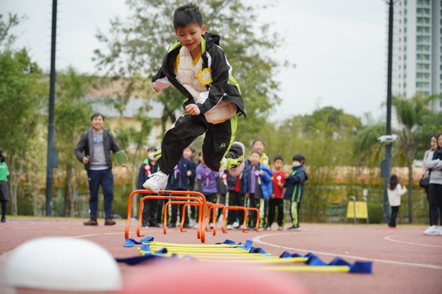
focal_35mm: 97
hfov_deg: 21.0
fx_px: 1191
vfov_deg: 14.1
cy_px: 147
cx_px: 221
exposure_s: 1/1250
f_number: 5.6
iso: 1000
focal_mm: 97
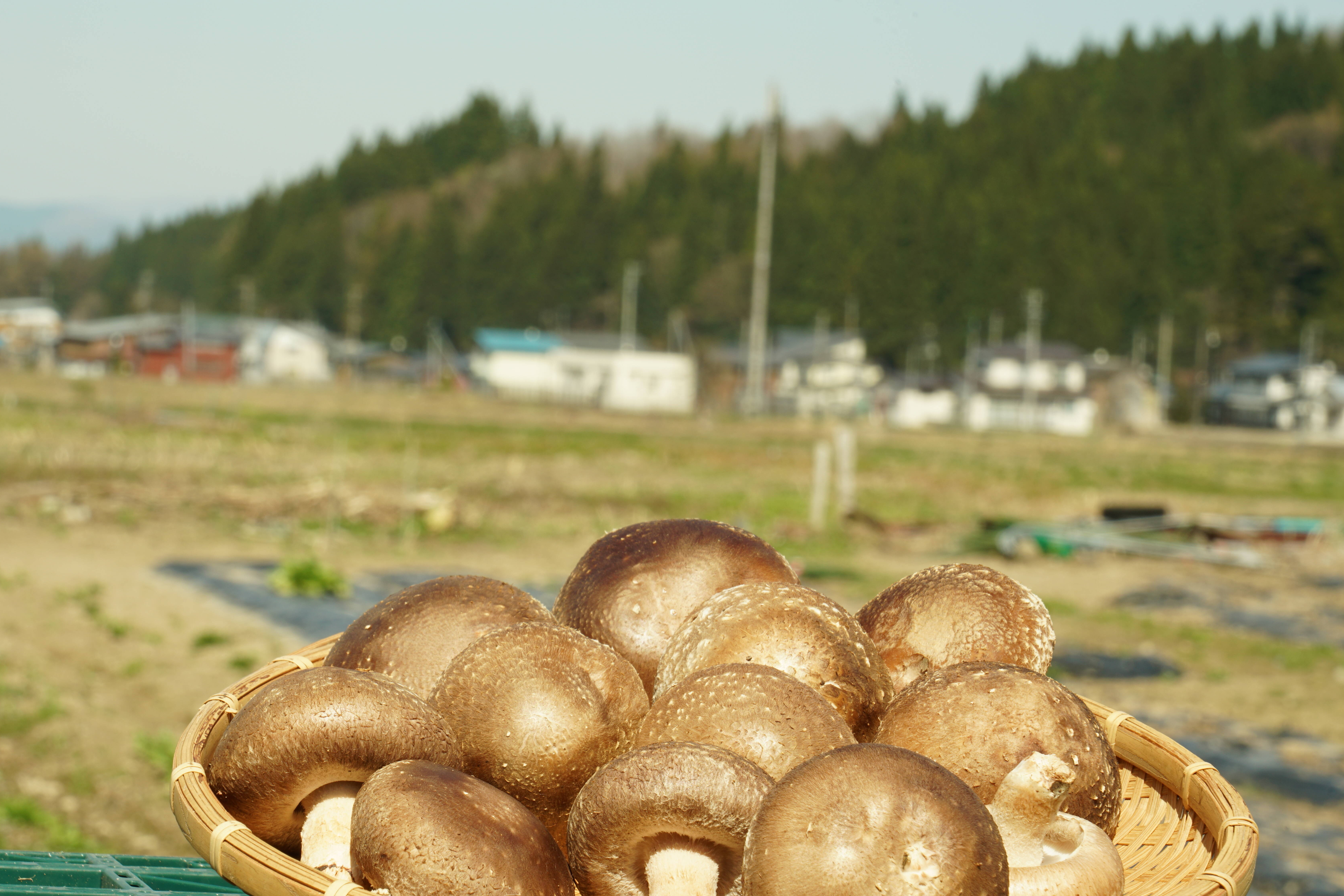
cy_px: 501
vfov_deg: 11.1
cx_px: 555
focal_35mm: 124
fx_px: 4630
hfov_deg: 16.5
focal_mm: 105
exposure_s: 1/50
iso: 160
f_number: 22
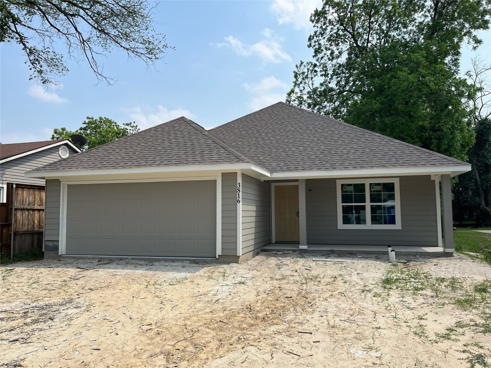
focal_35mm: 26
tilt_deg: +4.2
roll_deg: +0.3
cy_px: 184
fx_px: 369
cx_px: 246
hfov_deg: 67.3
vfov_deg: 53.1
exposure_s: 1/4484
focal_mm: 5.1
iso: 50
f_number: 1.6
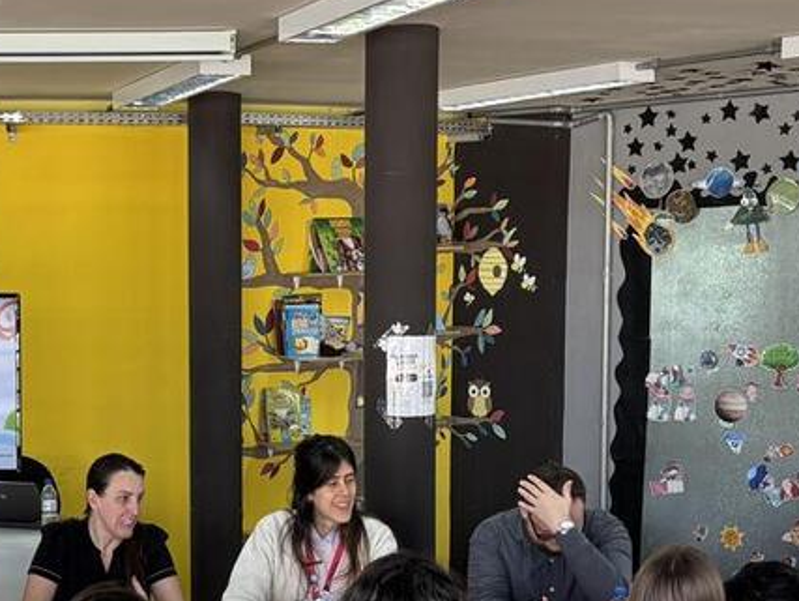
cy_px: 429
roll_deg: +0.1
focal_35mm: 73
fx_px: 1686
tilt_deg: -5.8
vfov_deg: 20.1
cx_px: 137
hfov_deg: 26.1
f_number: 1.6
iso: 125
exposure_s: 1/120
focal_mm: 5.96
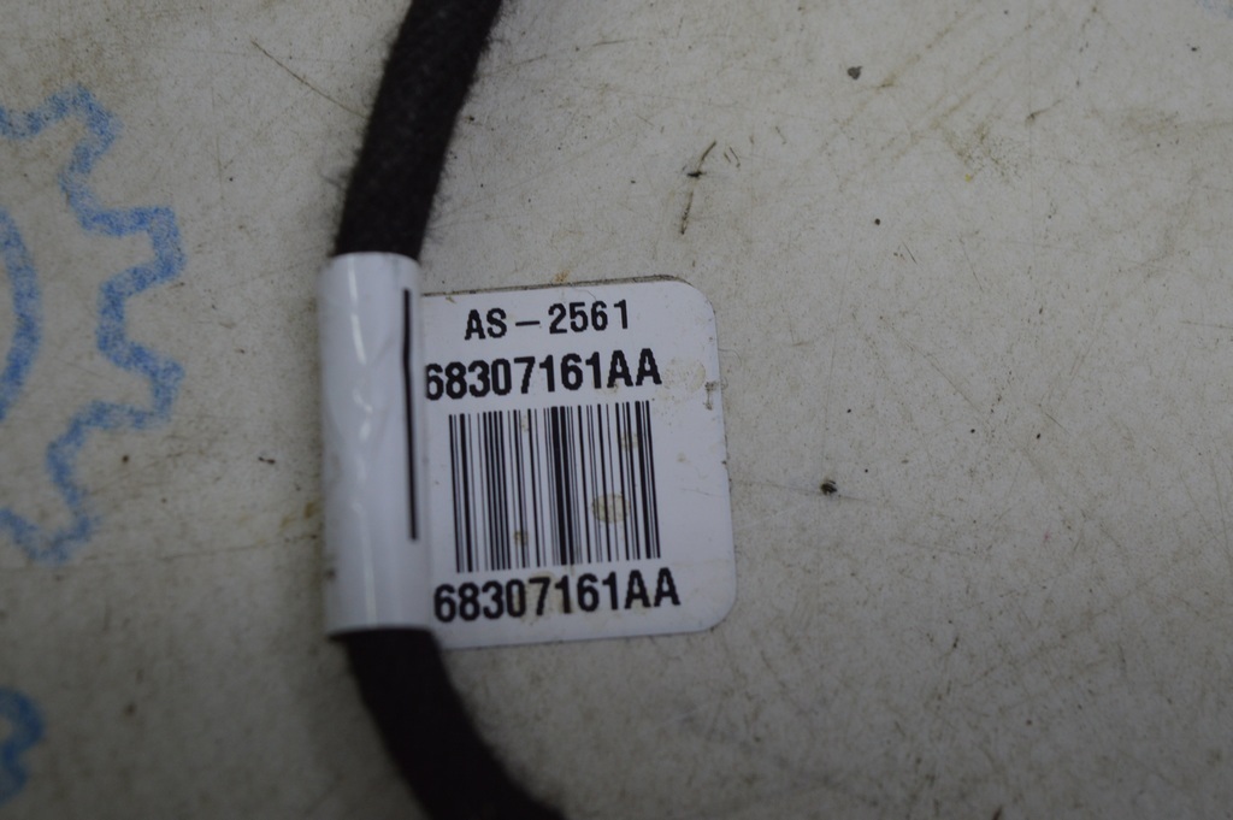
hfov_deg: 28.1
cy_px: 410
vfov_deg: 18.9
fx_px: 2464
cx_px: 616
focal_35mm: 72
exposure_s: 1/60
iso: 400
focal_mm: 48
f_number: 6.3
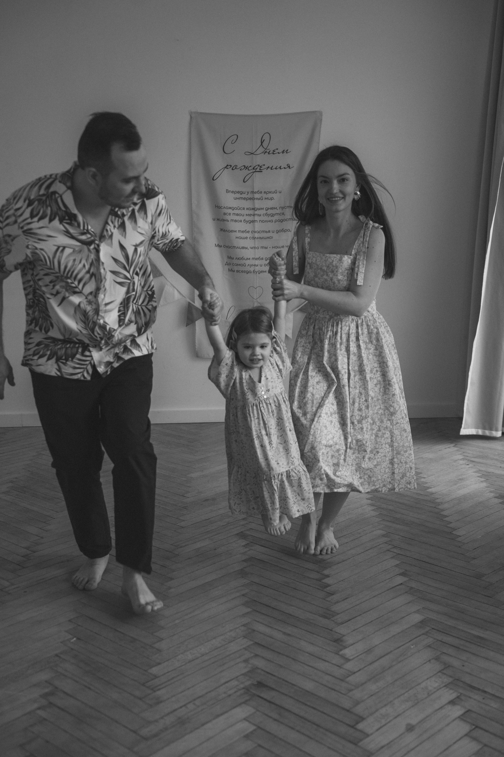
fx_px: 945
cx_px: 252
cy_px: 378
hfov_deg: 29.9
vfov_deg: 43.6
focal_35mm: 45
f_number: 2.8
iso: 320
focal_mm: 45
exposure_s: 1/250
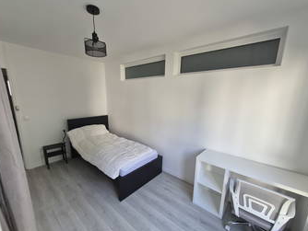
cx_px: 153
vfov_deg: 85.7
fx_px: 125
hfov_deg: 102.0
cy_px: 122
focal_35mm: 14
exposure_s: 1/50
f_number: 2.2
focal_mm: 1.7
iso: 50
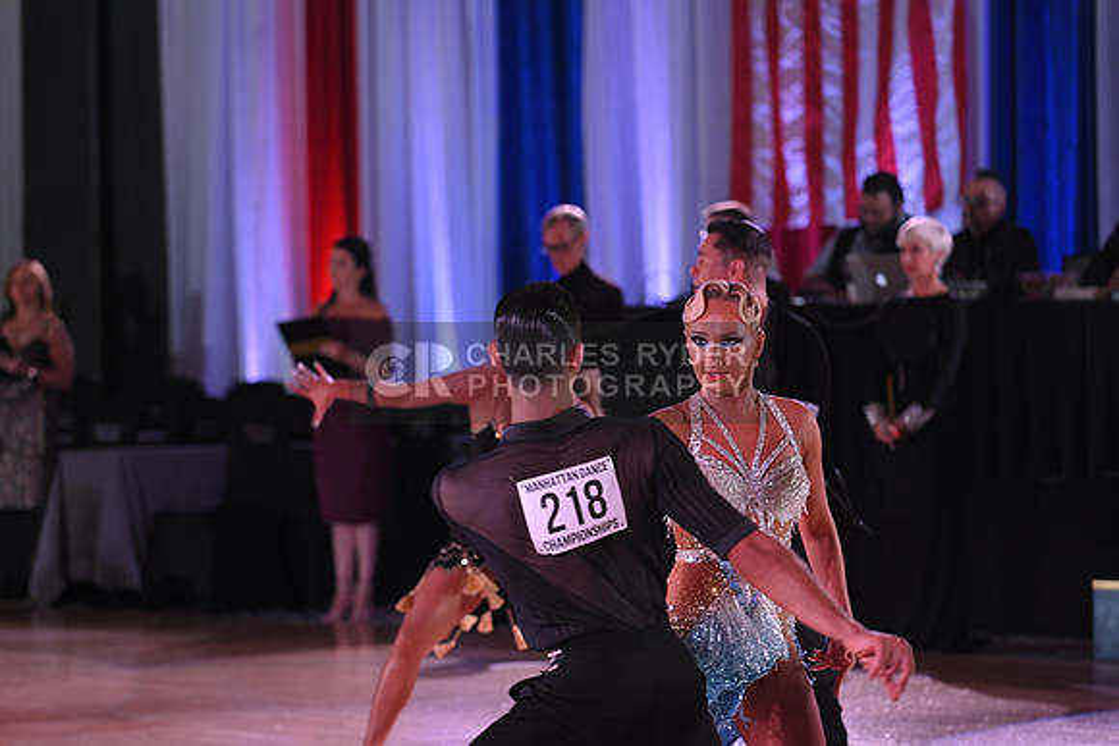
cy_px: 373
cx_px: 560
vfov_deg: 8.1
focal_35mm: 170
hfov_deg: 12.1
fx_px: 5285
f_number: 5
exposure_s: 1/250
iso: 1600
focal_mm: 170
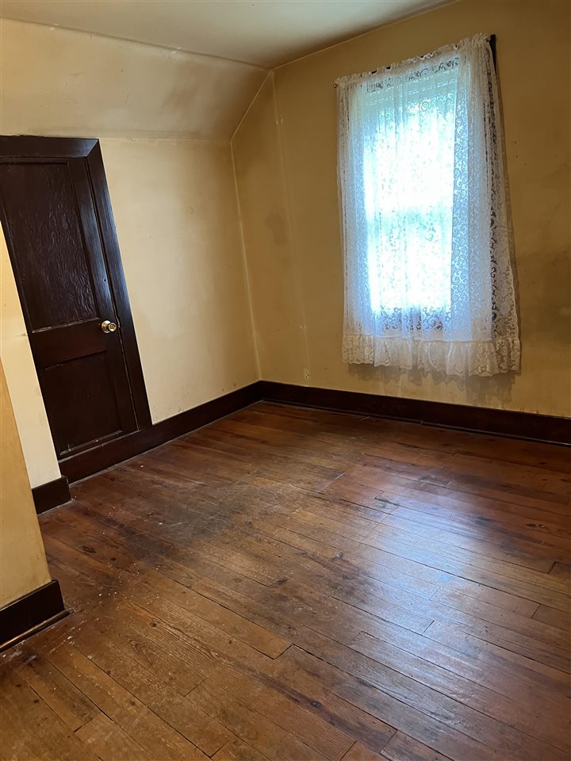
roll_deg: +6.6
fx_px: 572
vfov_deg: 67.3
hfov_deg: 53.1
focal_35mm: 26
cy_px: 380
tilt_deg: -15.6
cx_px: 286
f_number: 1.5
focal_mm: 5.7
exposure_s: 1/60
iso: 200
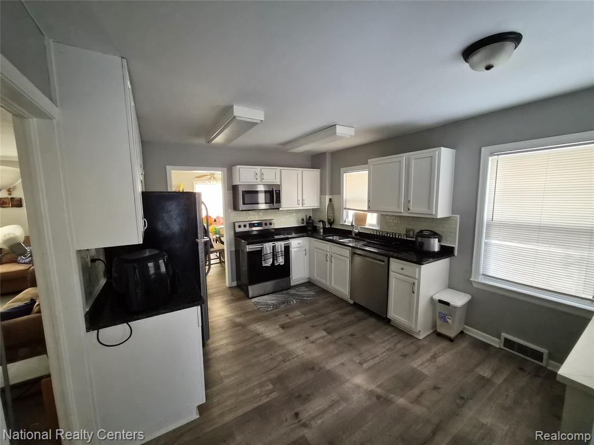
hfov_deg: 106.2
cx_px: 297
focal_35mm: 13
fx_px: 223
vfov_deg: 89.9
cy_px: 222
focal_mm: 1.7
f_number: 2.2
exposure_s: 1/60
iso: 640
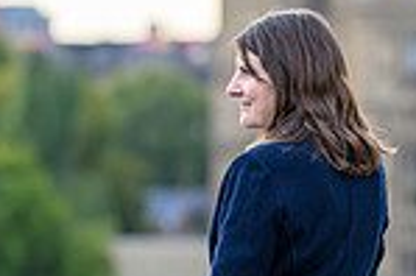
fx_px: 3844
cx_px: -50
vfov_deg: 4.1
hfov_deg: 6.2
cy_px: 102
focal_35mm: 333
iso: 220
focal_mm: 85
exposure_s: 1/1250
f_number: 1.8
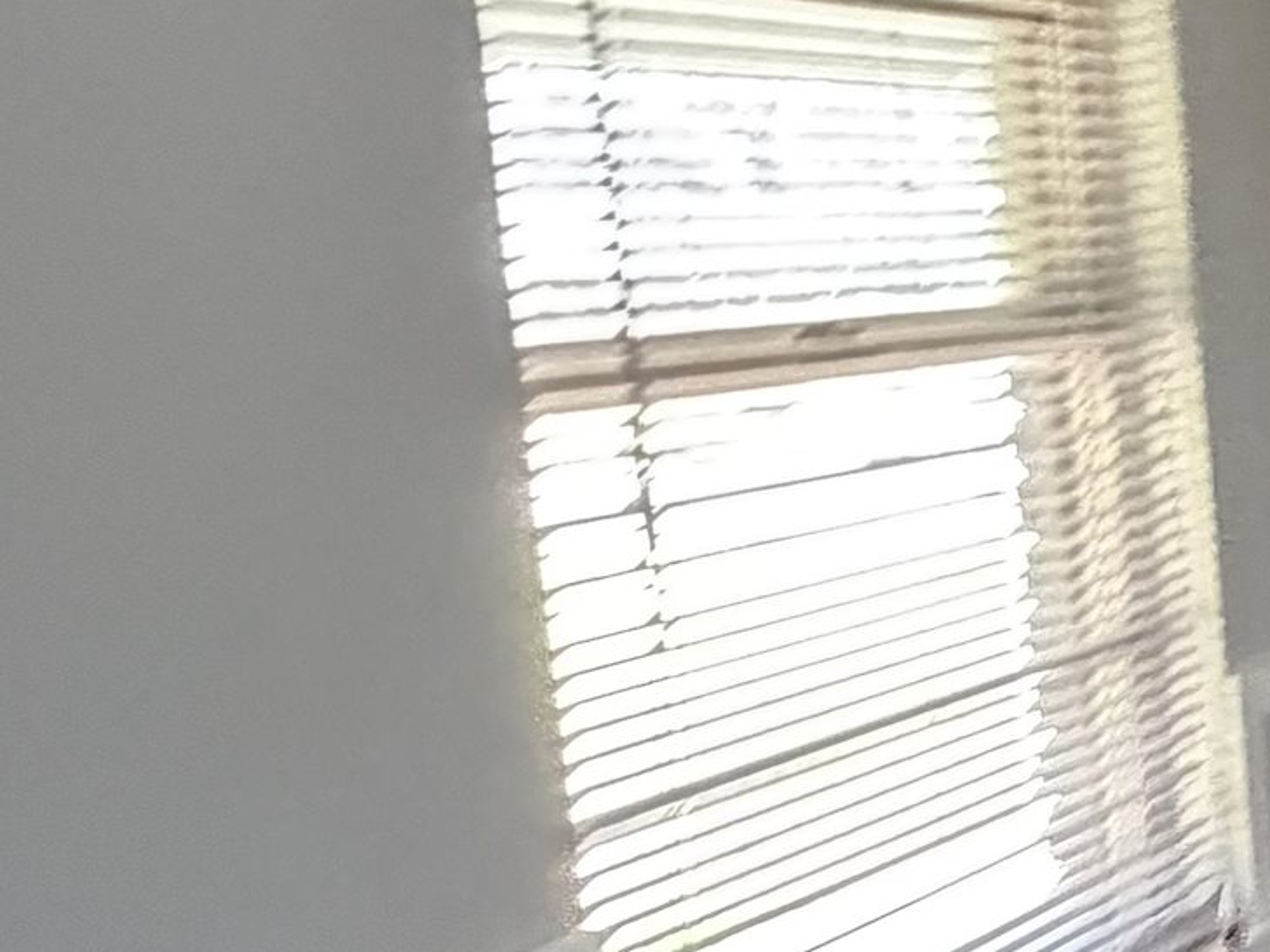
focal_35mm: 59
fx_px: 2165
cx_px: 2160
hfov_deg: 22.6
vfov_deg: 24.8
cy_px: 468
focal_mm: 2.22
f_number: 2.2
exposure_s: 1/60
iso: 800
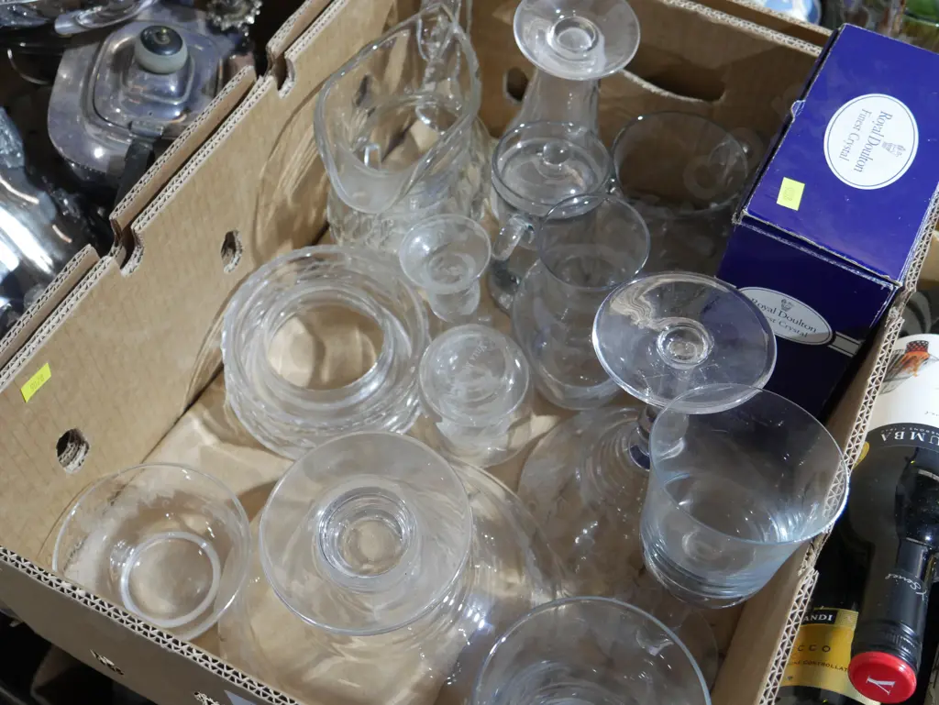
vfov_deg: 36.0
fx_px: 1086
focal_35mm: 40
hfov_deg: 46.8
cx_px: 470
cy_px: 352
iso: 1600
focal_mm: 20
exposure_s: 1/60
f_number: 4.4
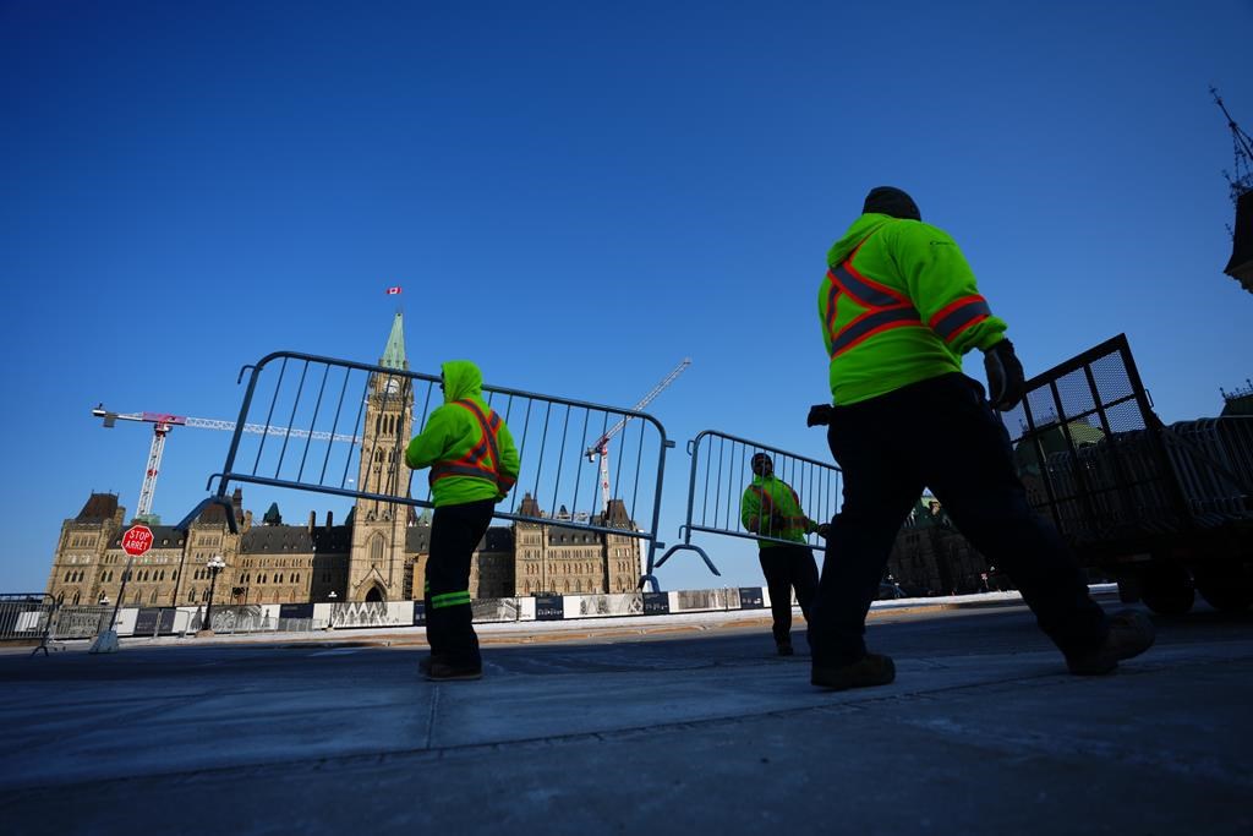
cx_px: 626
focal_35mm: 16
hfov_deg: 96.7
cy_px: 418
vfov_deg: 73.8
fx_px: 557
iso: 50
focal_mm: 16
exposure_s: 1/1250
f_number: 2.8
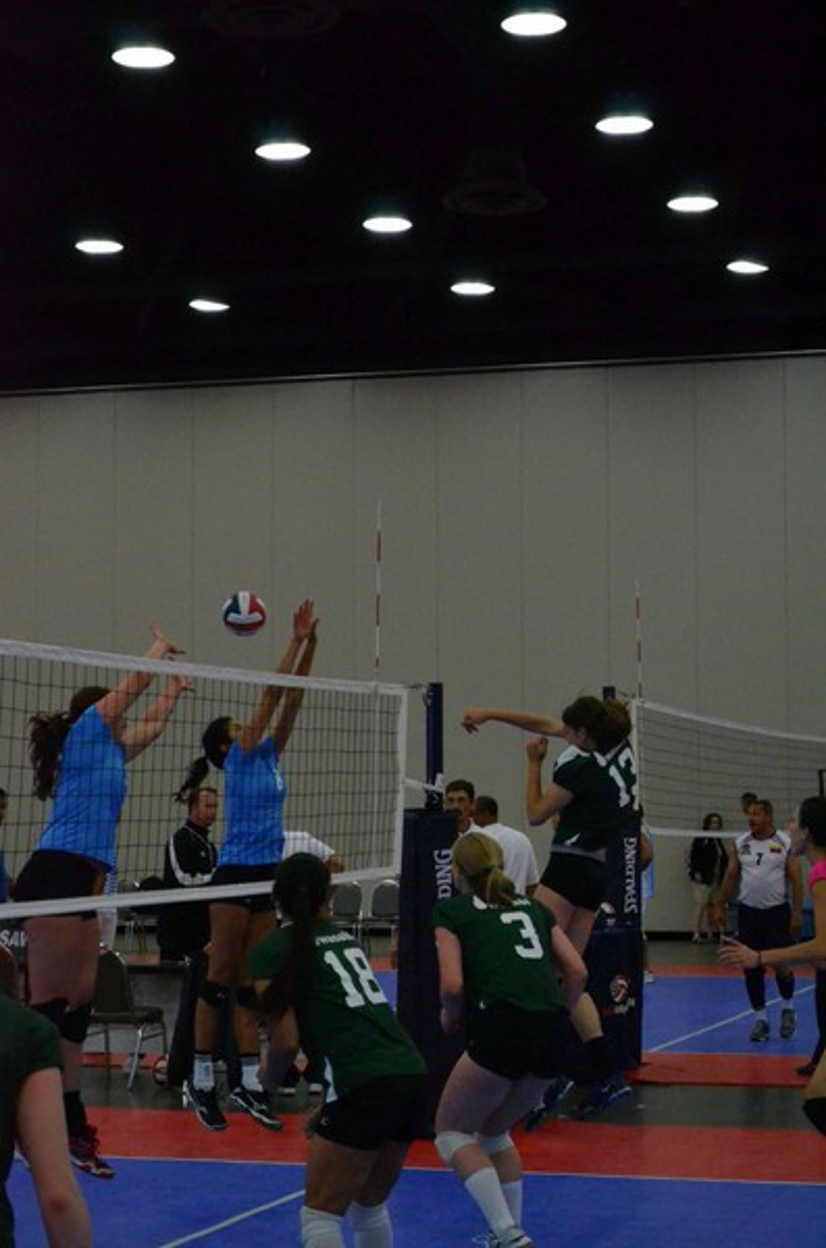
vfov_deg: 27.1
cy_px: 624
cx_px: 413
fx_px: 2595
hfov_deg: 18.1
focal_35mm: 75
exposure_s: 1/1000
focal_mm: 50
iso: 6400
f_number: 5.6
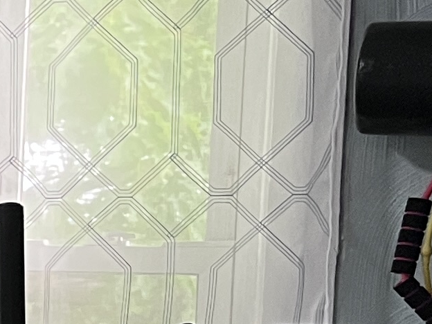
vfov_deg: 8.7
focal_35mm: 168
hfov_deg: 10.0
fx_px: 2097
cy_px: 404
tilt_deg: -4.8
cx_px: -684
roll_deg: -0.8
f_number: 1.6
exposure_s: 1/60
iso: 100
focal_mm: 5.1
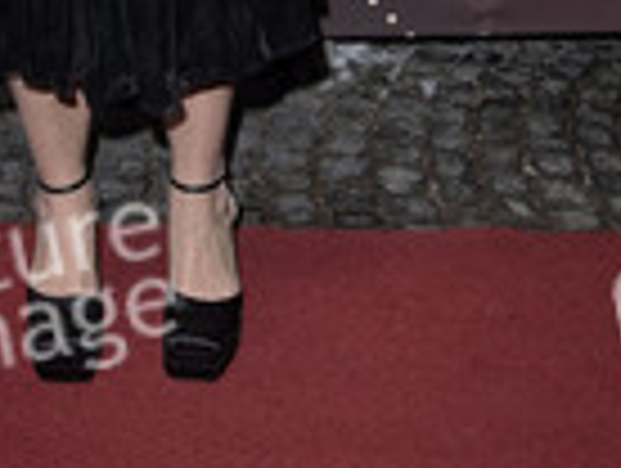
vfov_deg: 14.7
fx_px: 1599
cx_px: 76
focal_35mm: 89
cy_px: -364
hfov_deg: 21.5
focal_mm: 32
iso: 640
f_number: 5.6
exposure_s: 1/250
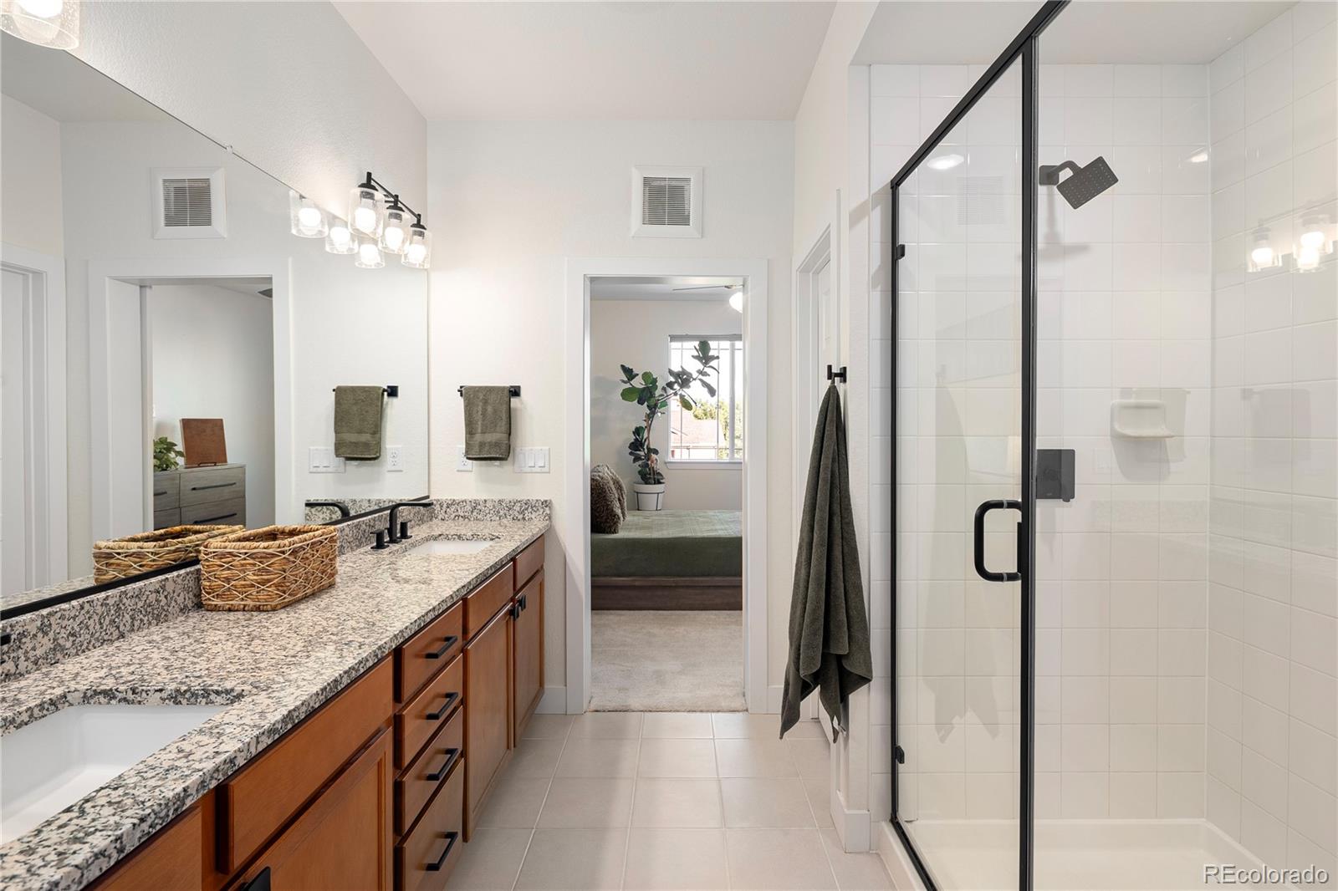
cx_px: 669
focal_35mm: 17
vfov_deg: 70.4
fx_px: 632
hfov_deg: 93.3
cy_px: 446
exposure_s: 1/80
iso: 400
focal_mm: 17
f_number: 8
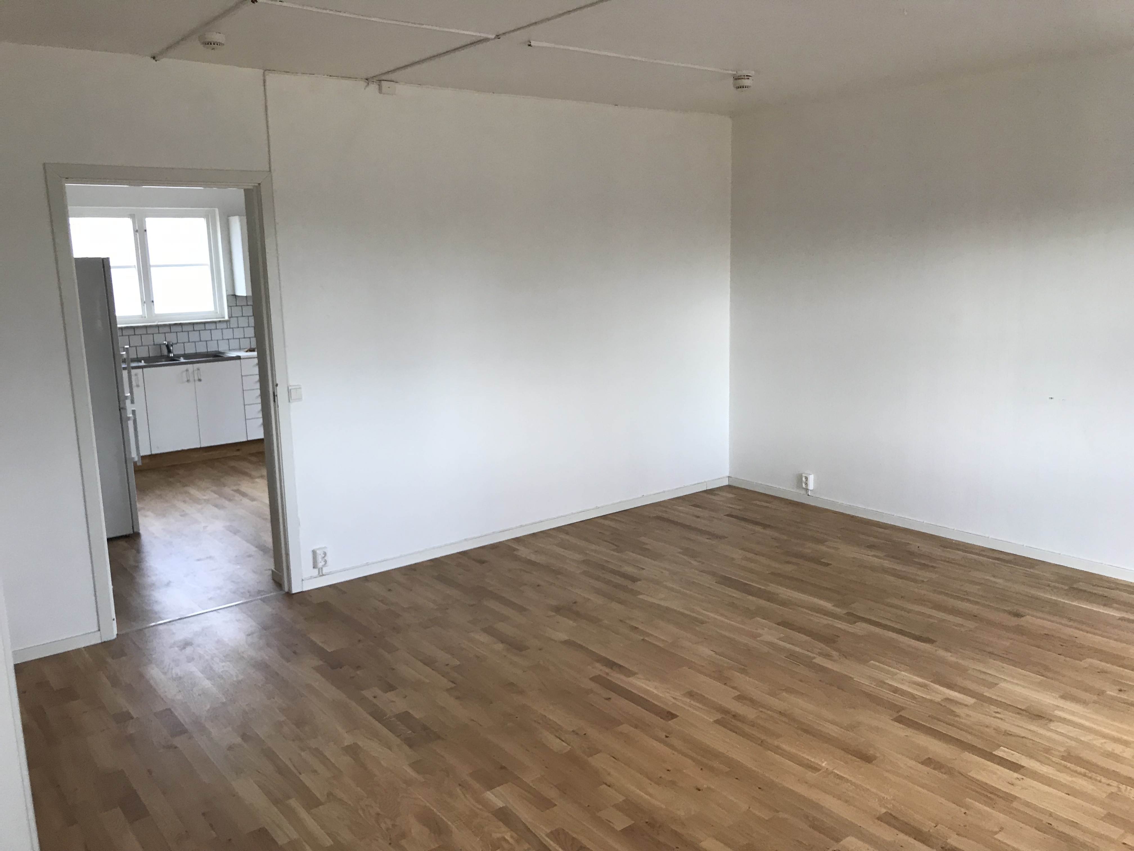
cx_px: 567
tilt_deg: -8.1
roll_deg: +0.4
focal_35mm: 28
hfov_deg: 63.4
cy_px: 426
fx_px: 917
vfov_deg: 49.7
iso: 25
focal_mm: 3.99
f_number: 1.8
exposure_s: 1/33
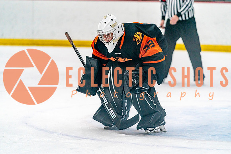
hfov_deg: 10.3
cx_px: 116
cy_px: 77
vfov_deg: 6.9
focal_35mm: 200
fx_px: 1284
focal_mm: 200
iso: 3200
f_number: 2.8
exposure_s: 1/1250
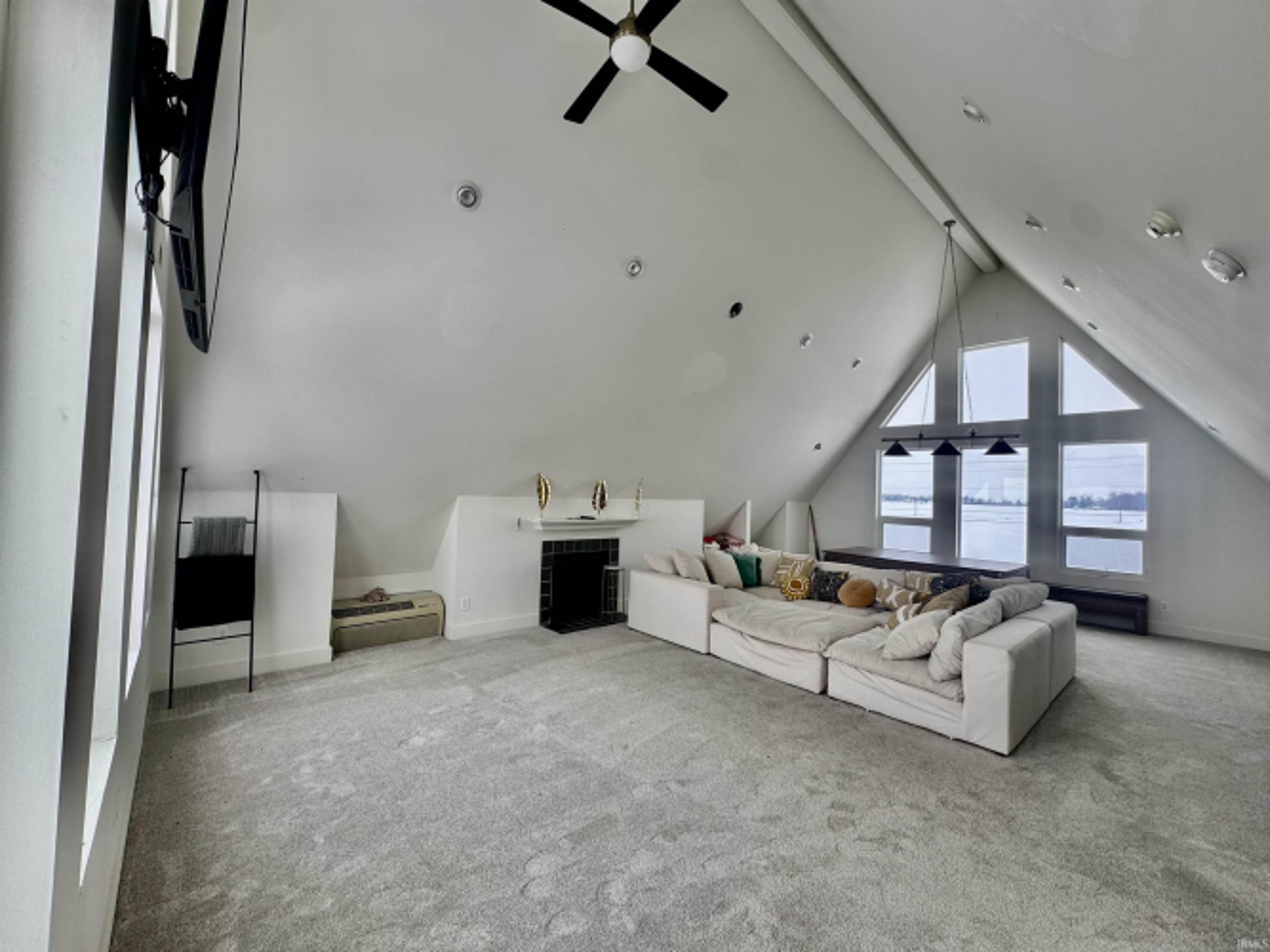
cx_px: 635
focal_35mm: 14
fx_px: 514
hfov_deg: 102.1
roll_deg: -2.5
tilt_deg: +1.9
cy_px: 476
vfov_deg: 85.7
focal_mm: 2.22
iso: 40
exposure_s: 1/196
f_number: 2.2
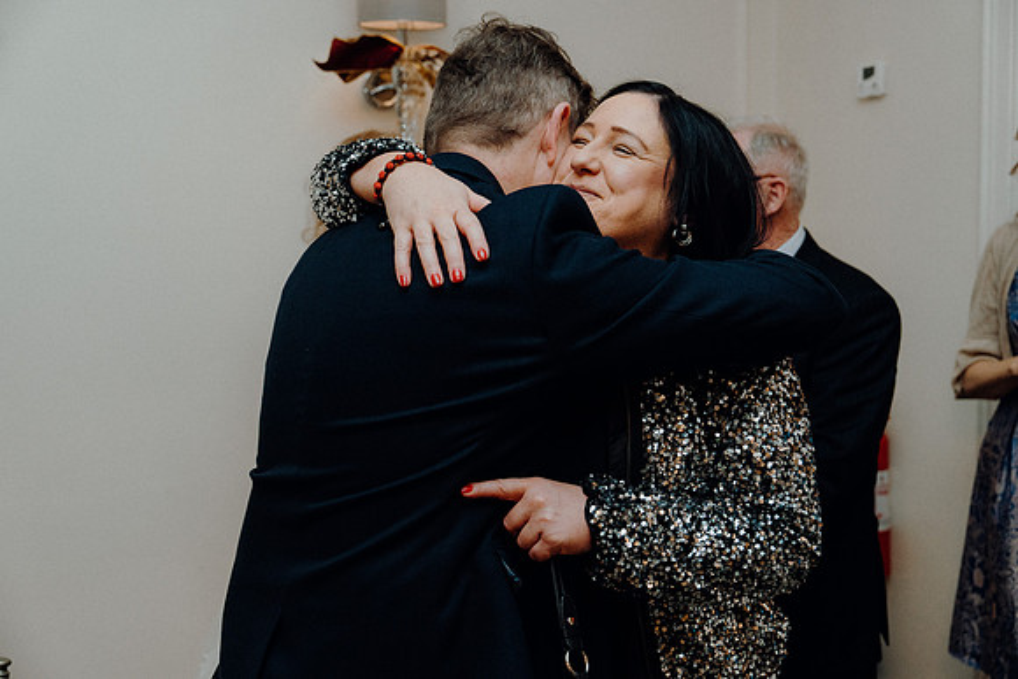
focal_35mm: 40
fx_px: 1131
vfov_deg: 33.4
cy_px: 340
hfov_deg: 48.4
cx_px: 509
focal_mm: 40
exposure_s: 1/200
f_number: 3.5
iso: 2500
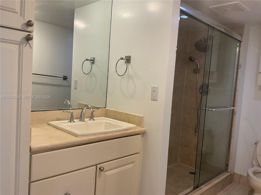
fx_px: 219
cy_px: 98
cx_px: 130
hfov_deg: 61.7
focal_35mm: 29
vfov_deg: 48.2
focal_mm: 3
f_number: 1.8
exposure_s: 1/60
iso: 64
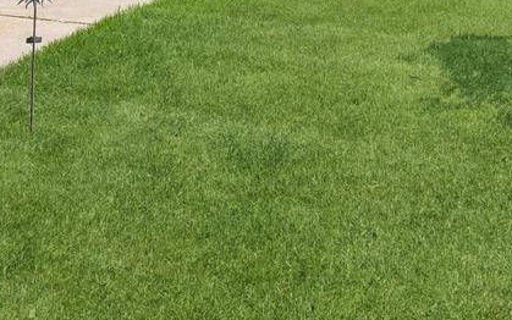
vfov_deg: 21.7
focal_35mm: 49
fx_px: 684
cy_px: -170
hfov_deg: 40.7
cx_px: 323
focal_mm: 14
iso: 400
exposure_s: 1/400
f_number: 11
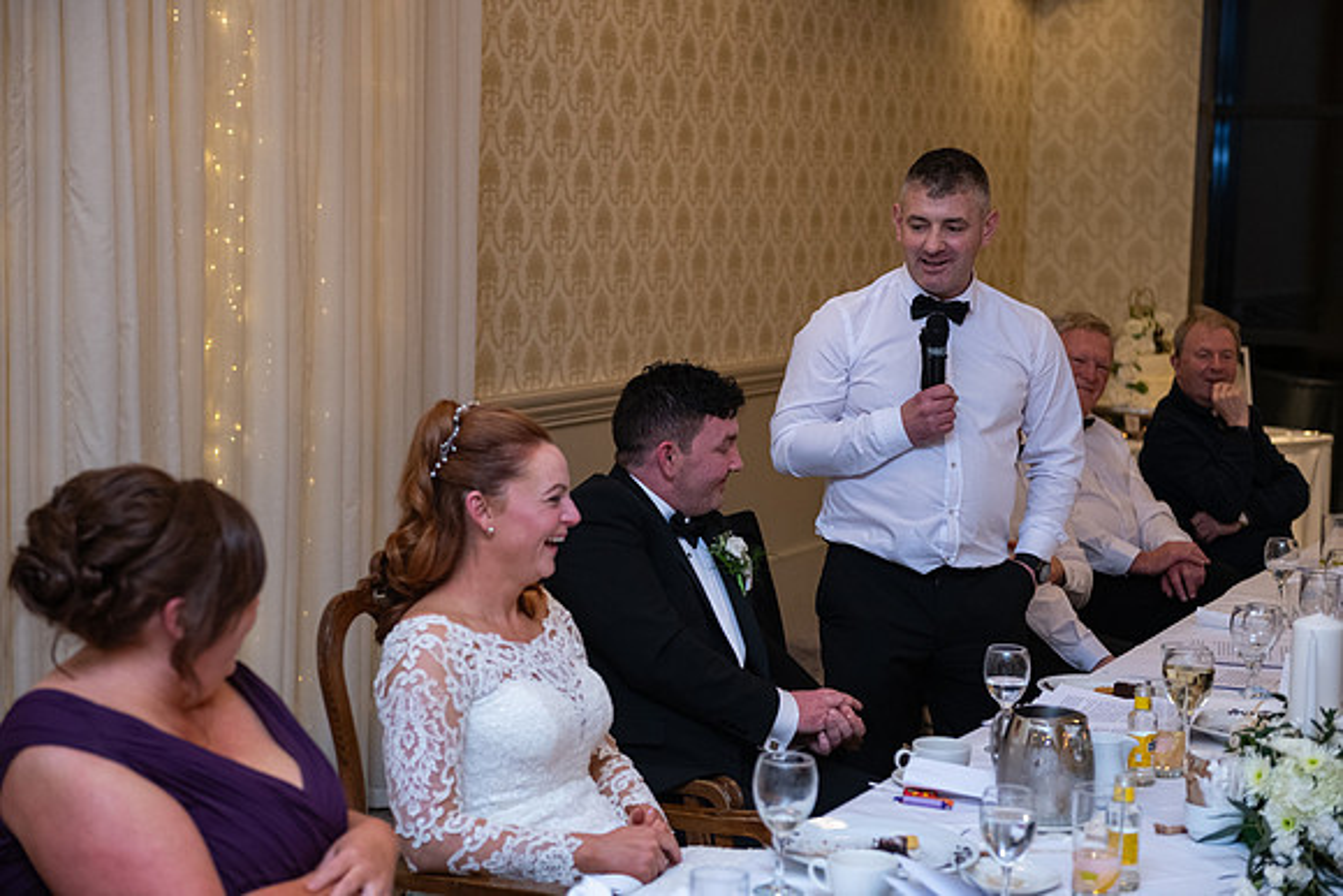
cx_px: 672
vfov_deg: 19.5
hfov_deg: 28.8
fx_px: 2612
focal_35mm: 70
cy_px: 448
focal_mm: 70
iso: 1000
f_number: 3.5
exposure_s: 1/160
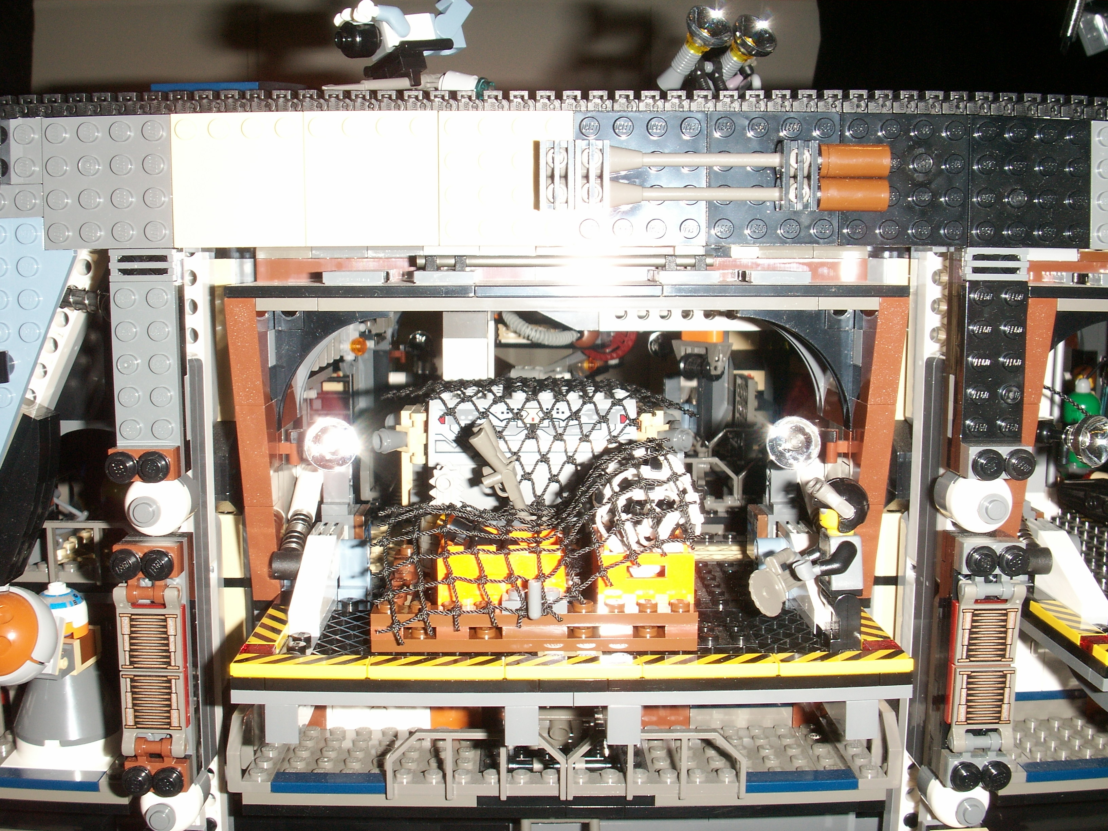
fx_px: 1184
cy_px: 416
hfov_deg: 50.1
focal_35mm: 37
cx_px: 554
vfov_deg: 38.7
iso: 50
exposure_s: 1/40
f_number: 7.1
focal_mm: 7.7
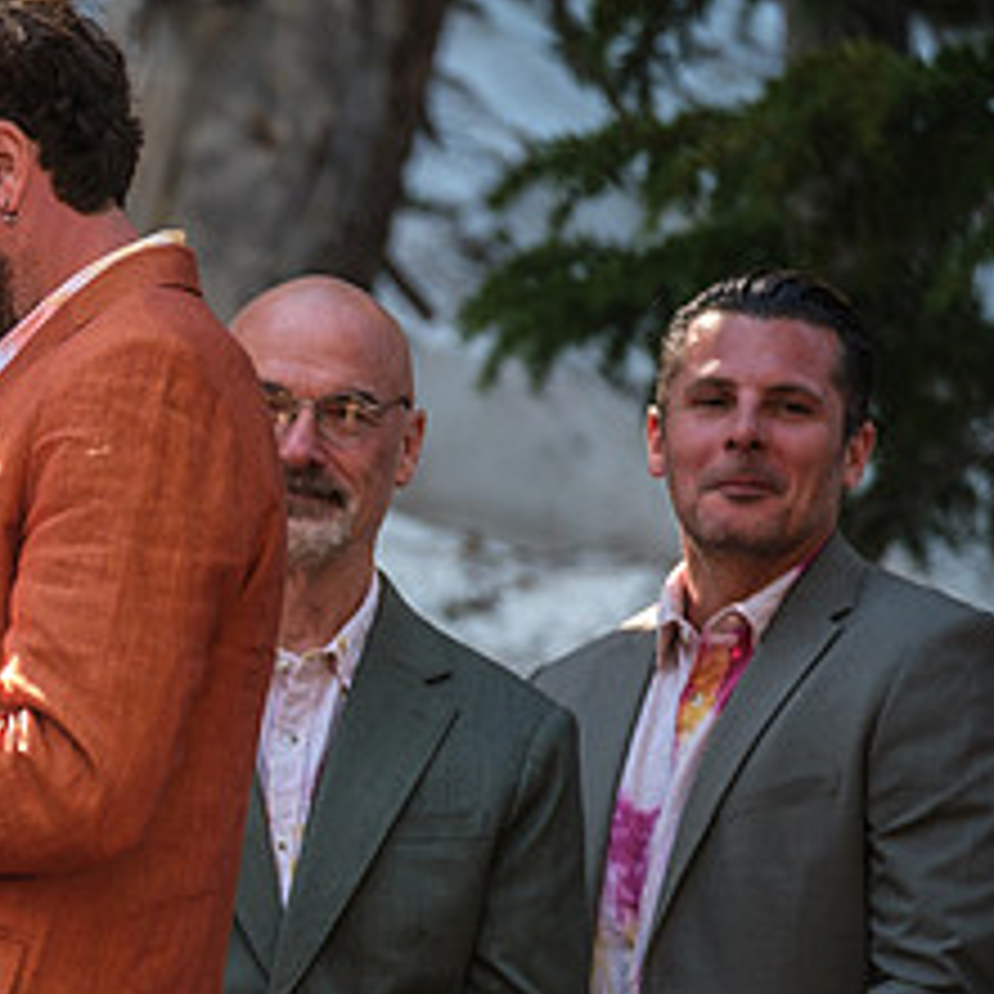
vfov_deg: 3.7
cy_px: 866
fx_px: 15204
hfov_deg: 3.7
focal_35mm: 468
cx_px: -279
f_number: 4
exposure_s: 1/125
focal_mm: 140
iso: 400
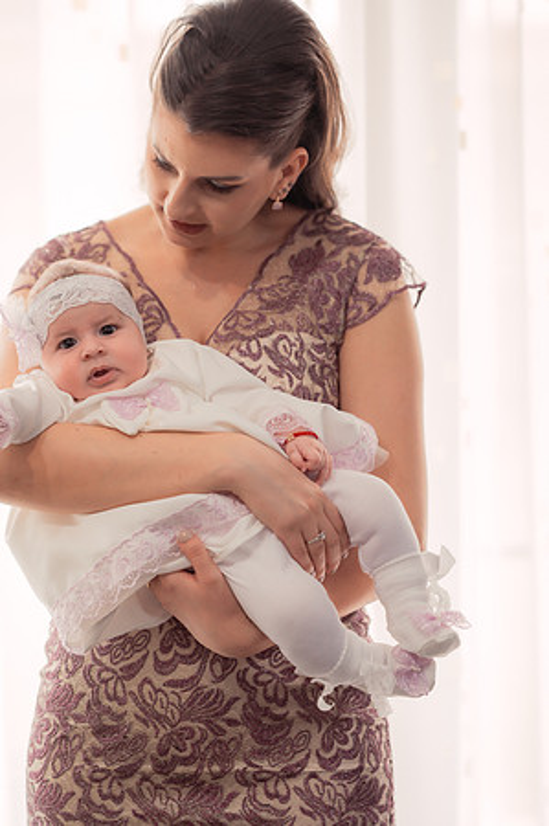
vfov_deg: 23.9
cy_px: 413
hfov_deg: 16.0
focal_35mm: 85
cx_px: 274
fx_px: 1949
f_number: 2.5
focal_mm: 85
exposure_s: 1/250
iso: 1000
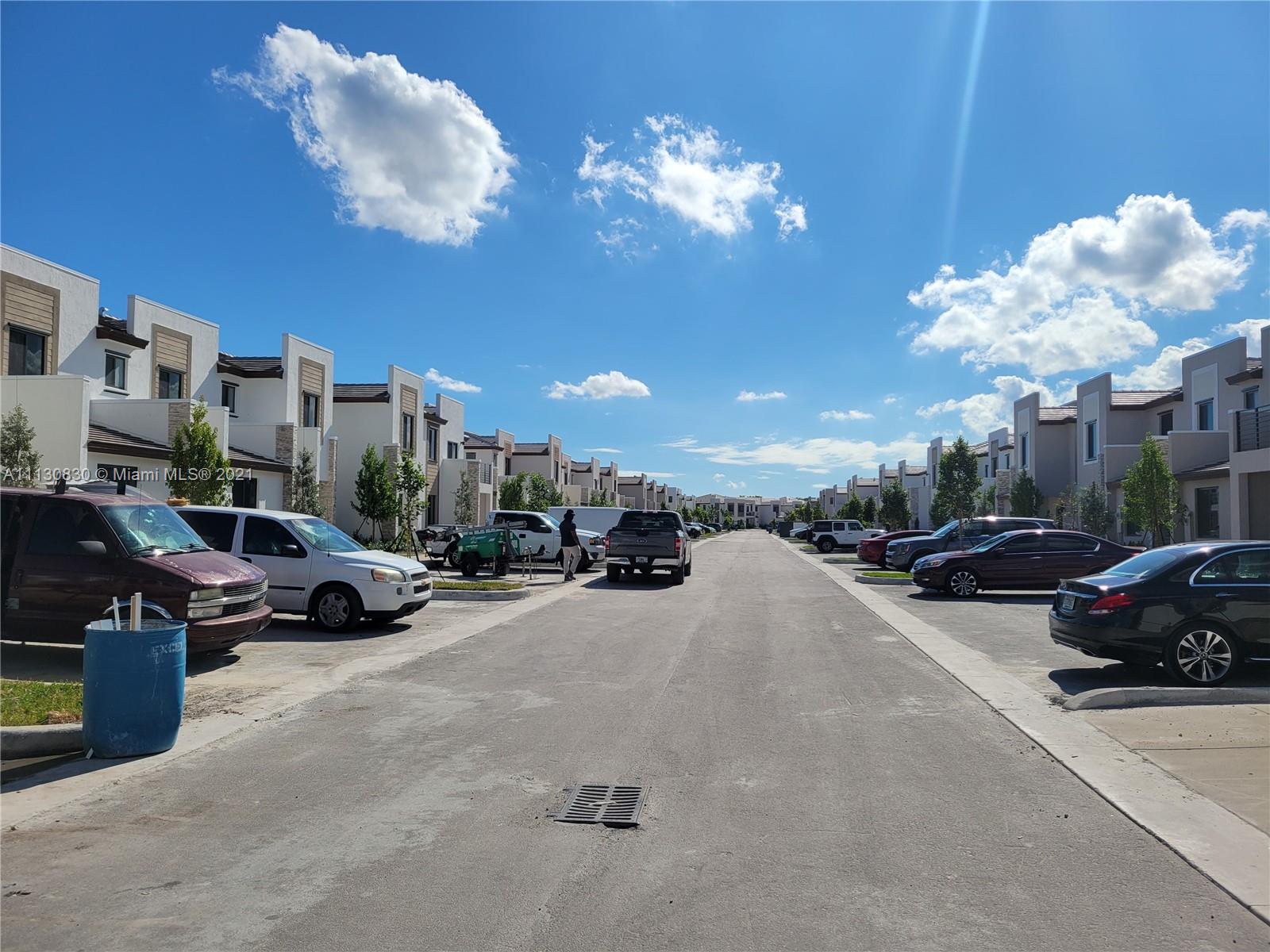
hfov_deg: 67.3
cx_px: 635
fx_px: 954
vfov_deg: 53.1
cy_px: 476
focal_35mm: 26
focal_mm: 5.4
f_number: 1.8
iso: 40
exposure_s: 1/6388
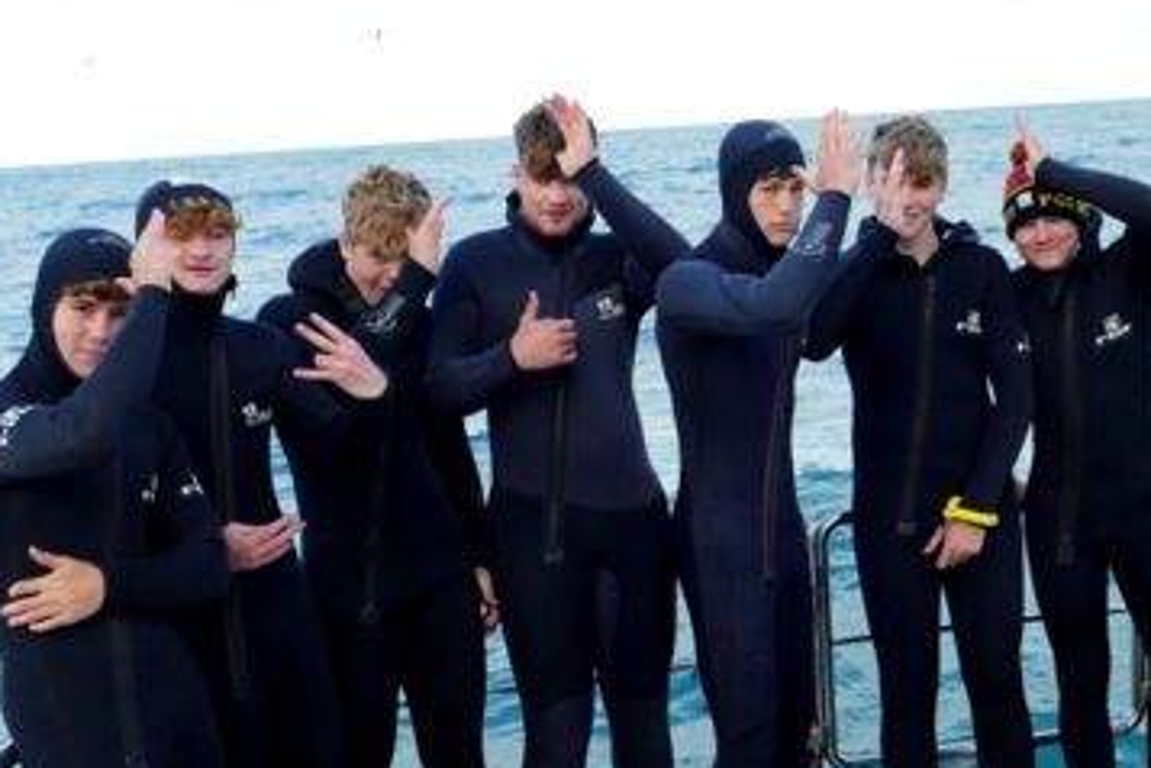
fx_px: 1343
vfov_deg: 31.9
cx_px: 887
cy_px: 390
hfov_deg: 44.6
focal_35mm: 42
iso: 125
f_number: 2.8
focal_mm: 9.12
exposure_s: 1/250
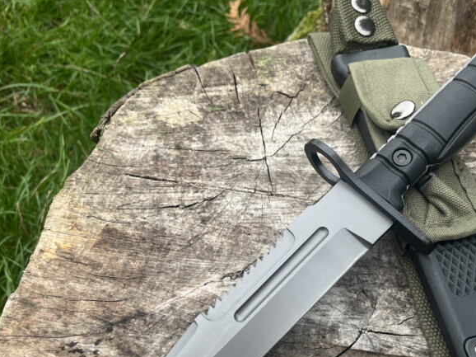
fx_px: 495
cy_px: 246
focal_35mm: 36
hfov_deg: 50.8
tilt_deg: -52.3
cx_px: 301
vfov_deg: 39.0
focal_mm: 5.1
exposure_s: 1/121
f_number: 1.6
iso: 50
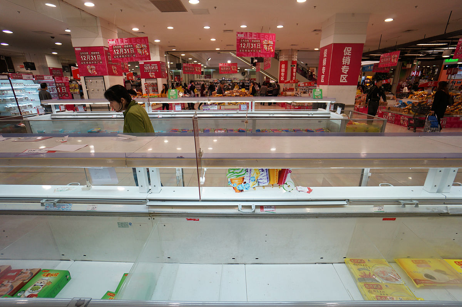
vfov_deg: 77.2
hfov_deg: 100.5
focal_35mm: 15
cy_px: 154
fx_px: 192
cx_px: 231
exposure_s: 1/60
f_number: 4
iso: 320
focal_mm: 10
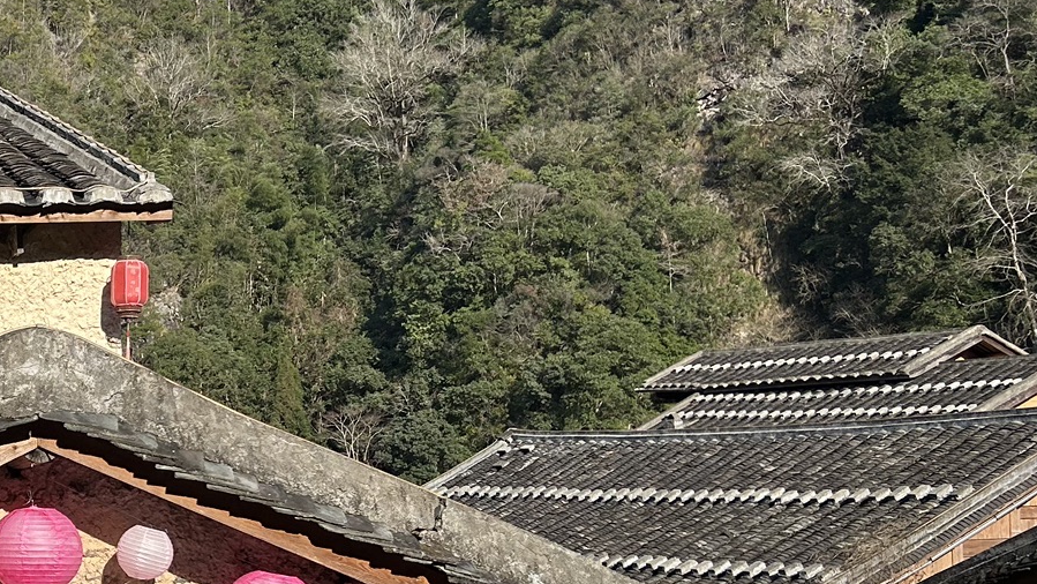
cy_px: 444
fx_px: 1733
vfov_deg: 19.0
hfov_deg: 30.4
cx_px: -53
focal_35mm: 63
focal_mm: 5.7
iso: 50
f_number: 1.5
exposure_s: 1/3968
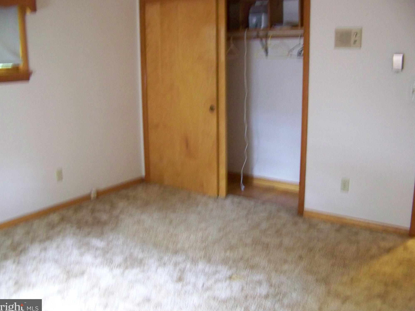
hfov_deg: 50.1
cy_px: 156
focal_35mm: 37
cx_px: 203
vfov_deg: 38.7
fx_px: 444
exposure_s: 1/5
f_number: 2.8
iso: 400
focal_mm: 5.85
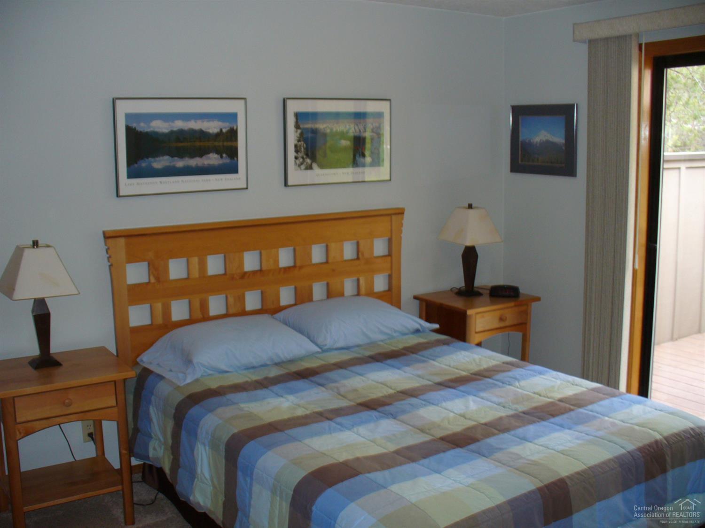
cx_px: 352
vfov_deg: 38.6
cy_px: 264
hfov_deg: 50.2
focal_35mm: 37
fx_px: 753
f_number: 2.8
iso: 80
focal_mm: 6.1
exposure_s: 1/30
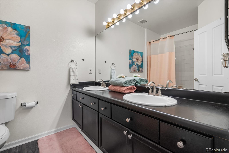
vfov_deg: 73.7
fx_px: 102
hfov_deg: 96.7
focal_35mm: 16
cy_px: 76
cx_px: 114
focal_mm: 16
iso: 160
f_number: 8
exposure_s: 1/6
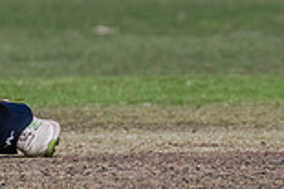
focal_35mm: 2871
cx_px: -181
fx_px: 22625
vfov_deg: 0.5
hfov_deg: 0.7
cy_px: -186
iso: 800
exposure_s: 1/2500
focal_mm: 600
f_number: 9
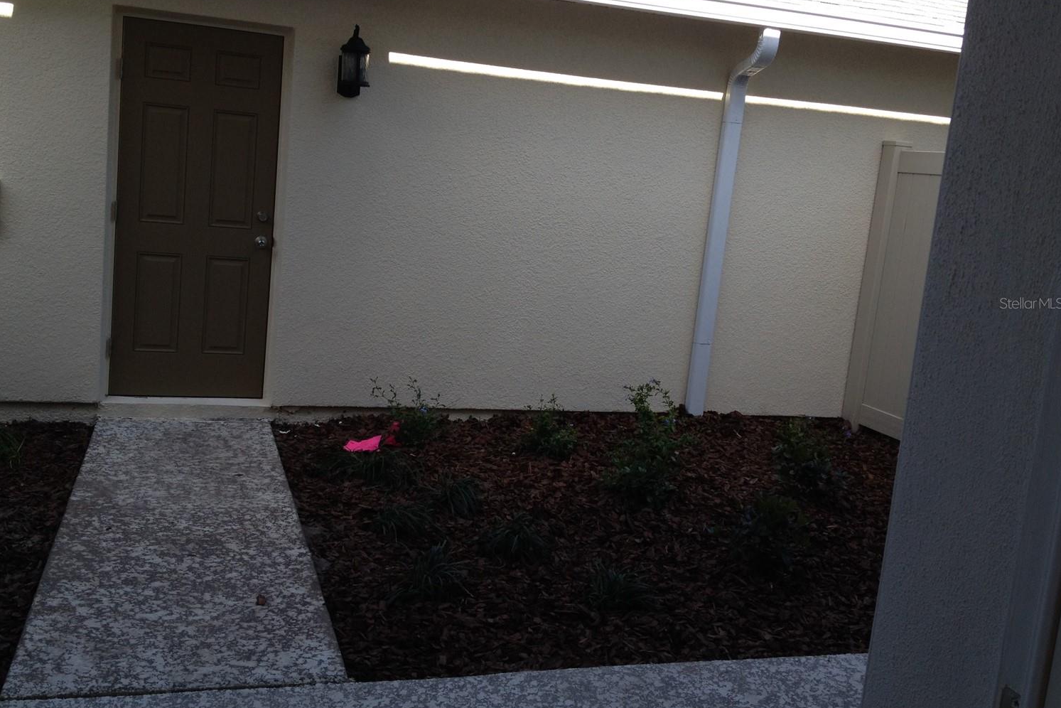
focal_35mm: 39
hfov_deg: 49.5
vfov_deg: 34.2
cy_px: 303
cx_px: 498
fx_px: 1150
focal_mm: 4.28
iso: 50
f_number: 2.4
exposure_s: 1/272
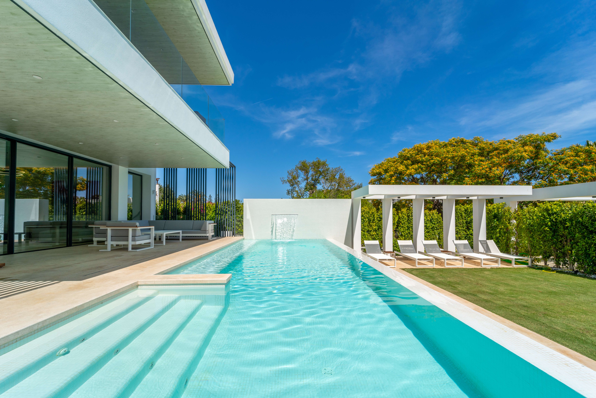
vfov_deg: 81.2
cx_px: 298
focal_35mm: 14
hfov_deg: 104.2
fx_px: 232
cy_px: 199
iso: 200
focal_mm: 14
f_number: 9
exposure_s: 1/800
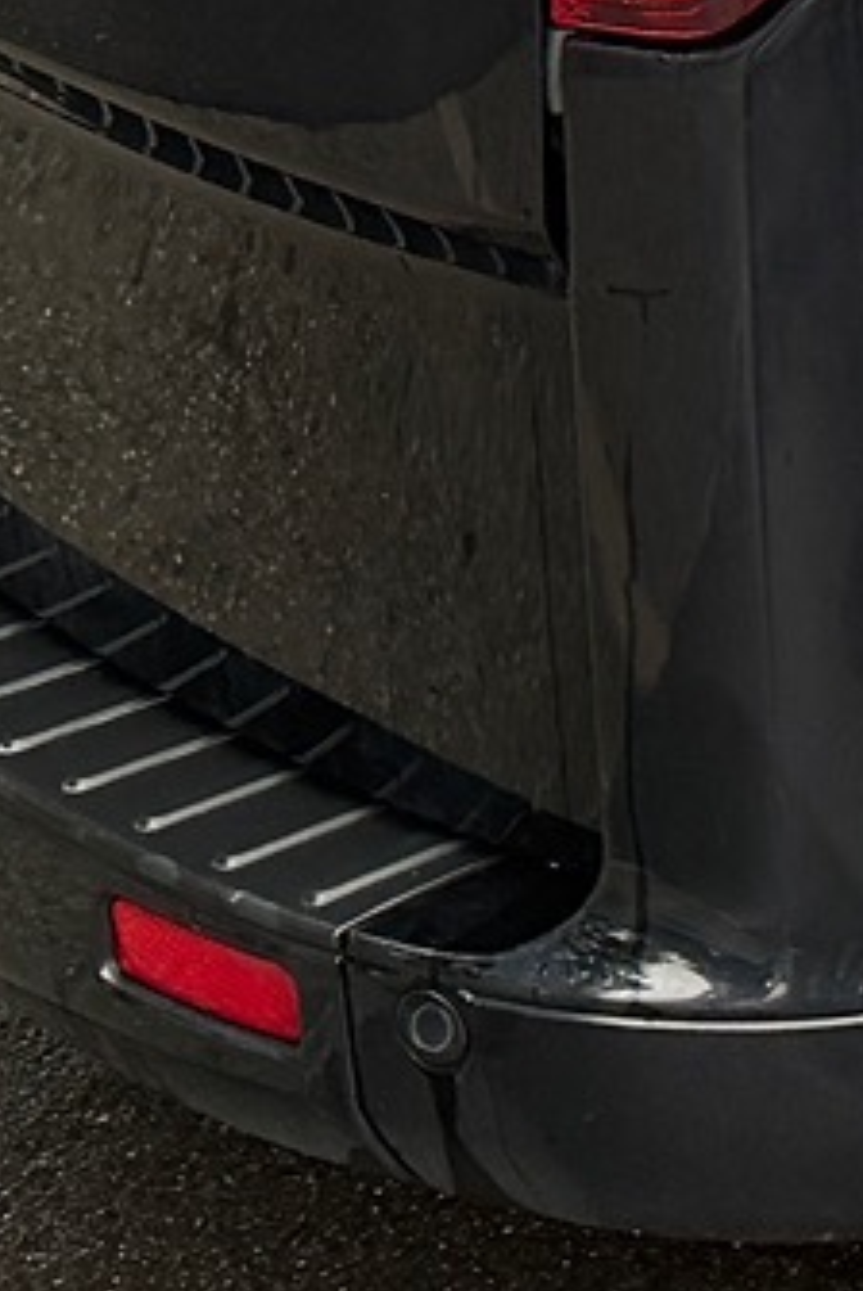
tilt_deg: -11.1
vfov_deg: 12.7
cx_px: 2246
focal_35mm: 150
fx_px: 5382
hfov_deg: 8.2
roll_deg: -3.1
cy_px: -898
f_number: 1.78
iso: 100
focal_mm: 6.76
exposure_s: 1/230
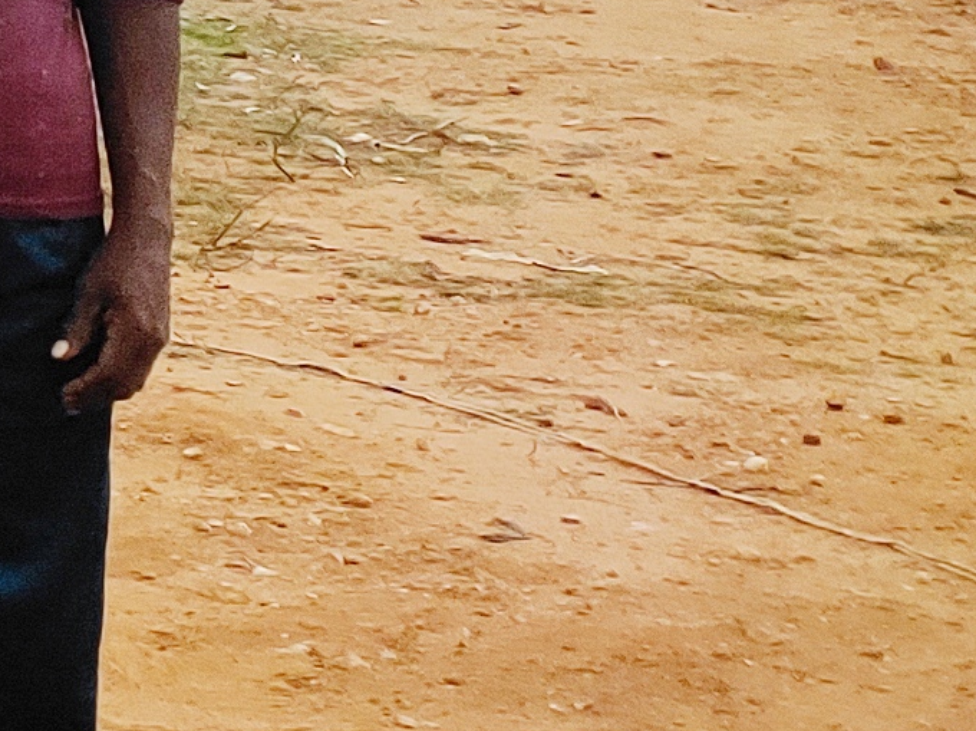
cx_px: -2314
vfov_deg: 10.3
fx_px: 3268
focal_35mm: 116
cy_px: -1262
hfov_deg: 9.9
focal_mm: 4.74
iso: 50
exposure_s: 1/1008
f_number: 1.79
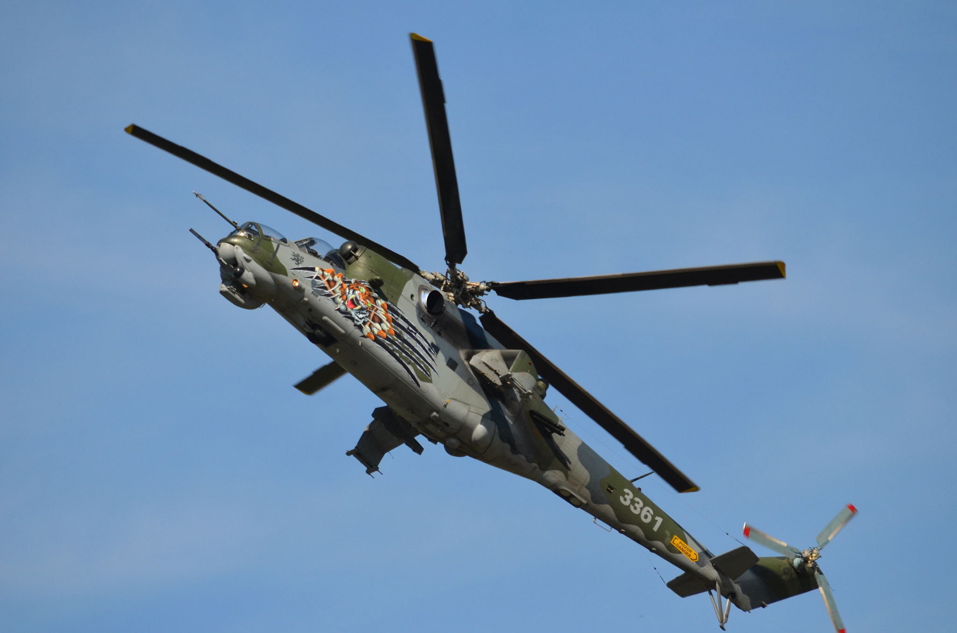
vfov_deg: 3.0
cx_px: 478
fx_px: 11936
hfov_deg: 4.6
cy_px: 316
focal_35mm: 450
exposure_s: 1/2000
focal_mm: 300
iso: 400
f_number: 8
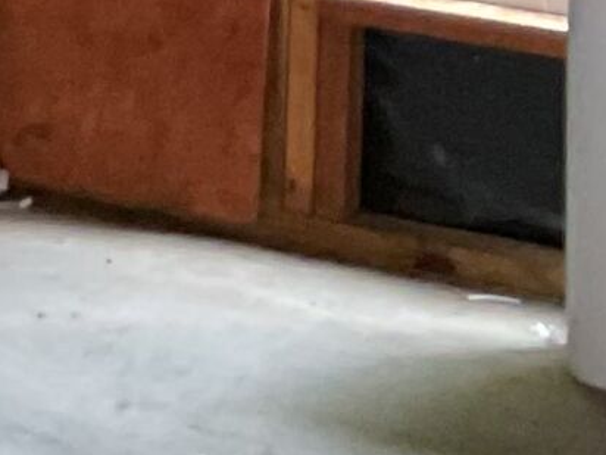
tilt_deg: -2.7
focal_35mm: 216
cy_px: -671
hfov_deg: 7.9
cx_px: -1249
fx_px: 3781
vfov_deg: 6.5
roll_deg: -1.4
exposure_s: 1/30
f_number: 1.8
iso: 250
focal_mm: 3
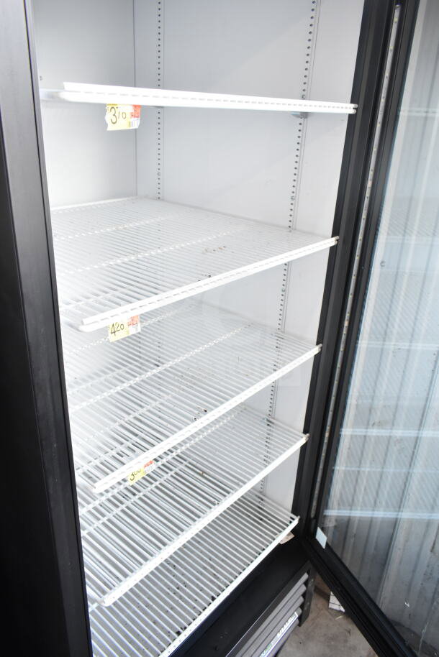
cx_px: 220
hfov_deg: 48.0
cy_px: 328
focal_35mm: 27
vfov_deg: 67.4
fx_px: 493
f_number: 5
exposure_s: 1/100
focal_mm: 18
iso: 1600
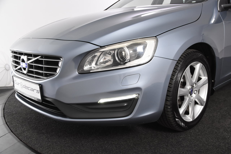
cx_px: 116
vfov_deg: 36.9
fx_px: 231
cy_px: 77
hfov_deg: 53.1
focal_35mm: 36
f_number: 5.6
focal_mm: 24
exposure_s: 1/80
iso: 1600
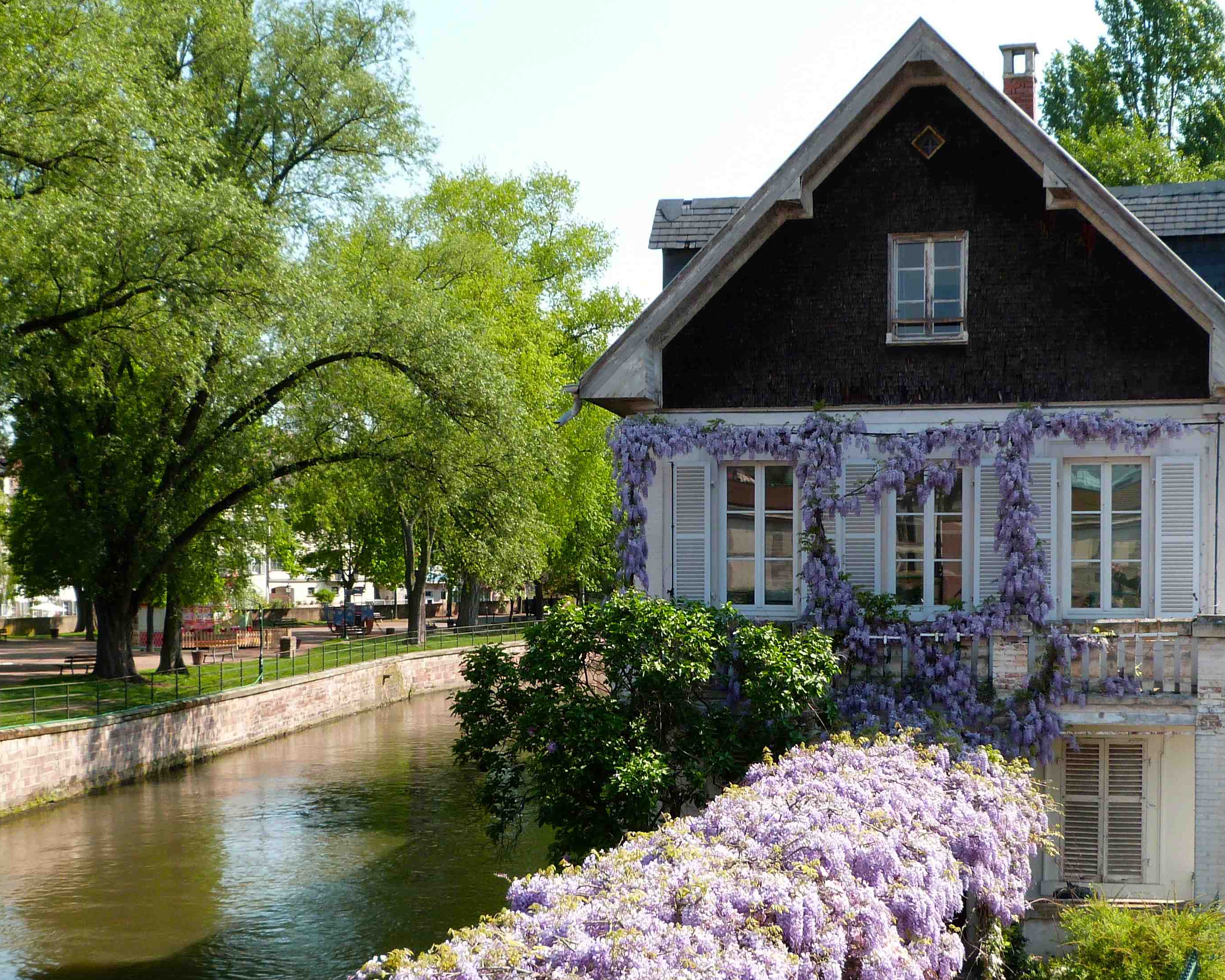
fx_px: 1813
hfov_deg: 37.3
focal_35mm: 50
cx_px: 684
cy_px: 629
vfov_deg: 30.1
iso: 100
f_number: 4.5
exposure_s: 1/250
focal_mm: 6.2
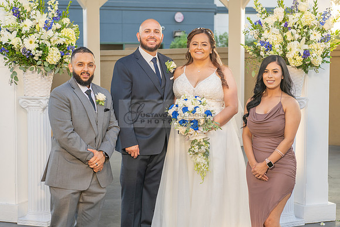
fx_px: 688
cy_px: 118
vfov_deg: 18.7
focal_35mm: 73
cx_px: 163
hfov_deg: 27.7
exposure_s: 1/160
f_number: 5
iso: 200
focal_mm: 70
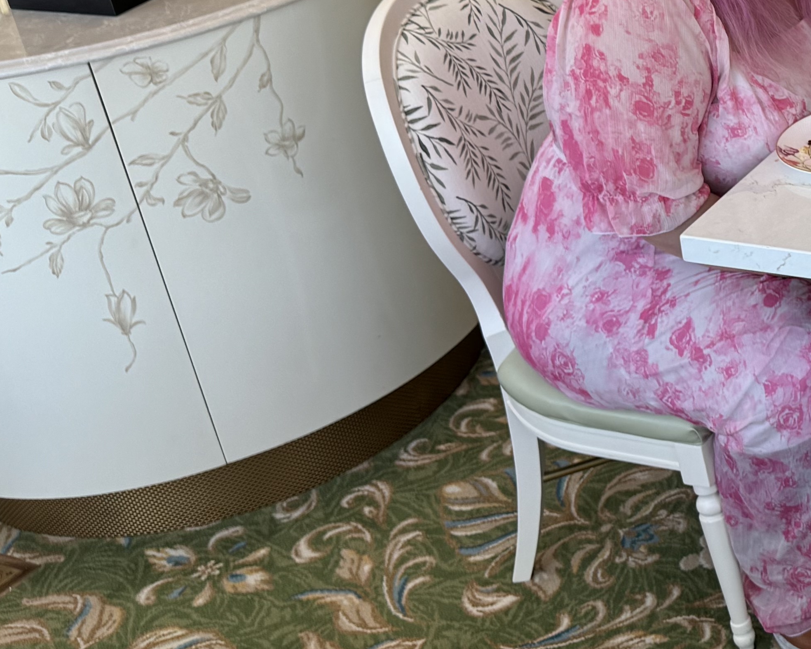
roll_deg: +3.1
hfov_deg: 23.9
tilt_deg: -24.1
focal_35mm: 68
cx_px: 1106
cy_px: 44
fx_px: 1632
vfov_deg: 21.9
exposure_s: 1/121
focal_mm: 6.76
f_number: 1.78
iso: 80
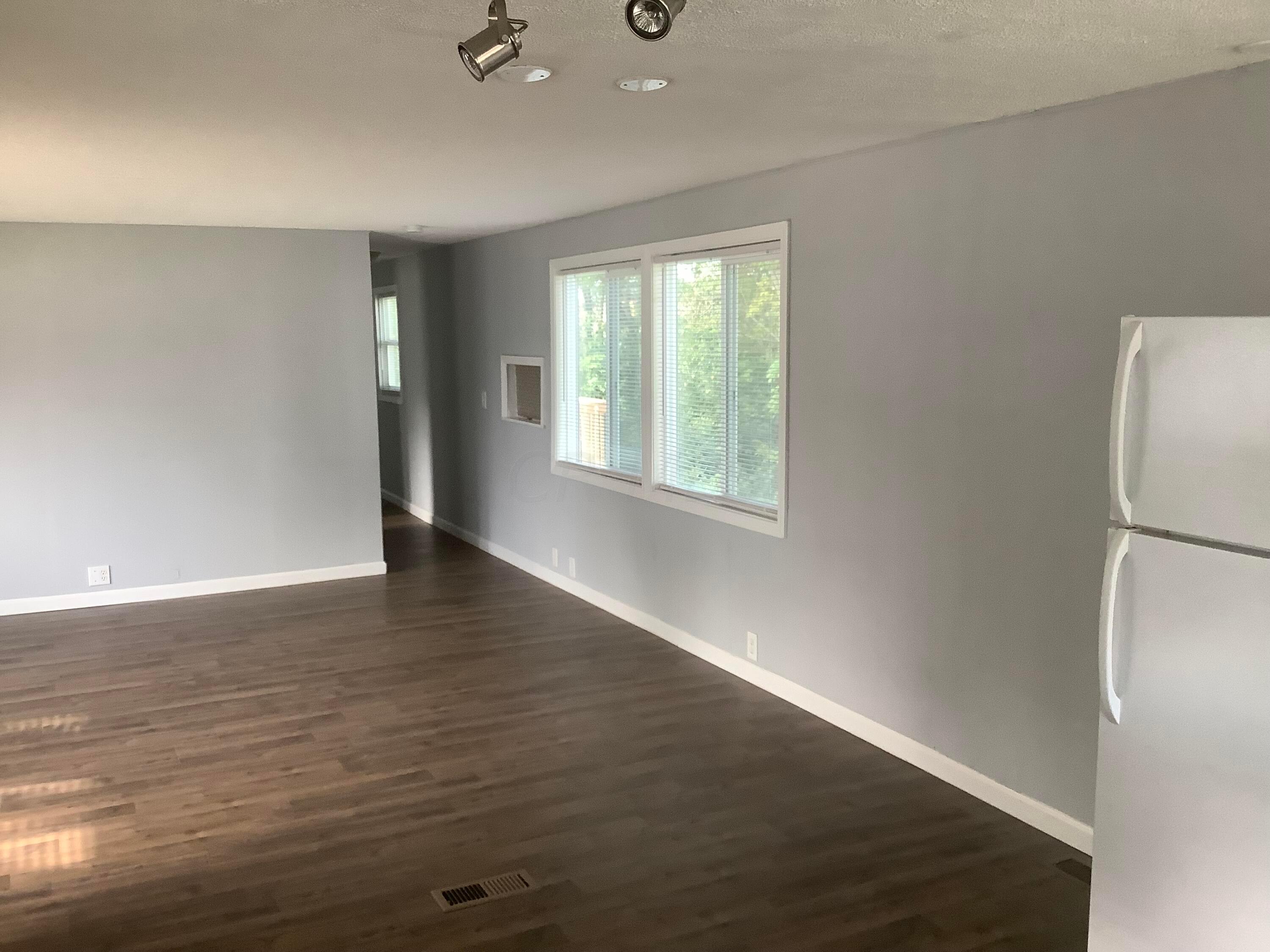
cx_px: 635
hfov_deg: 58.4
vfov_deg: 45.4
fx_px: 1137
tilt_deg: -8.4
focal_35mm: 31
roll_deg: +0.9
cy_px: 476
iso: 125
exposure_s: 1/60
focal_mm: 3.3
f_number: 2.4
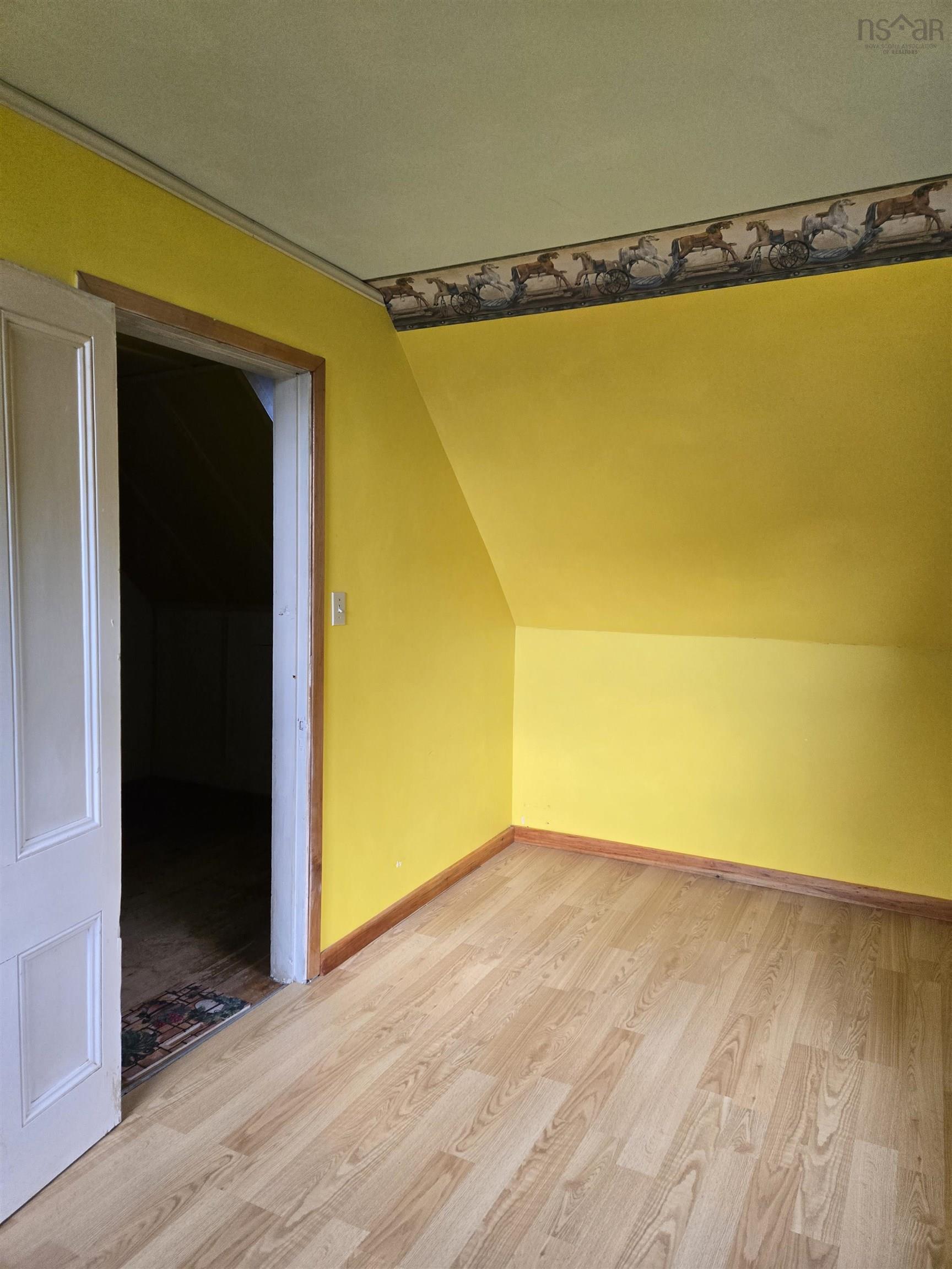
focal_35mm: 23
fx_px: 843
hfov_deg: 58.9
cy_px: 634
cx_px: 476
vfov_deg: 73.9
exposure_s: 1/180
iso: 160
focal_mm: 5.4
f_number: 1.8
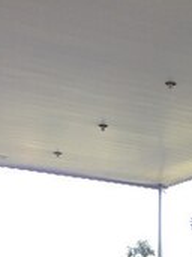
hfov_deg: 16.7
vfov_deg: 20.5
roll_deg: -1.4
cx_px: 240
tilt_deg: -4.9
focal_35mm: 84
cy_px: 368
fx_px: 622
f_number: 2.2
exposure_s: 1/100
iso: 50
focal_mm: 4.15
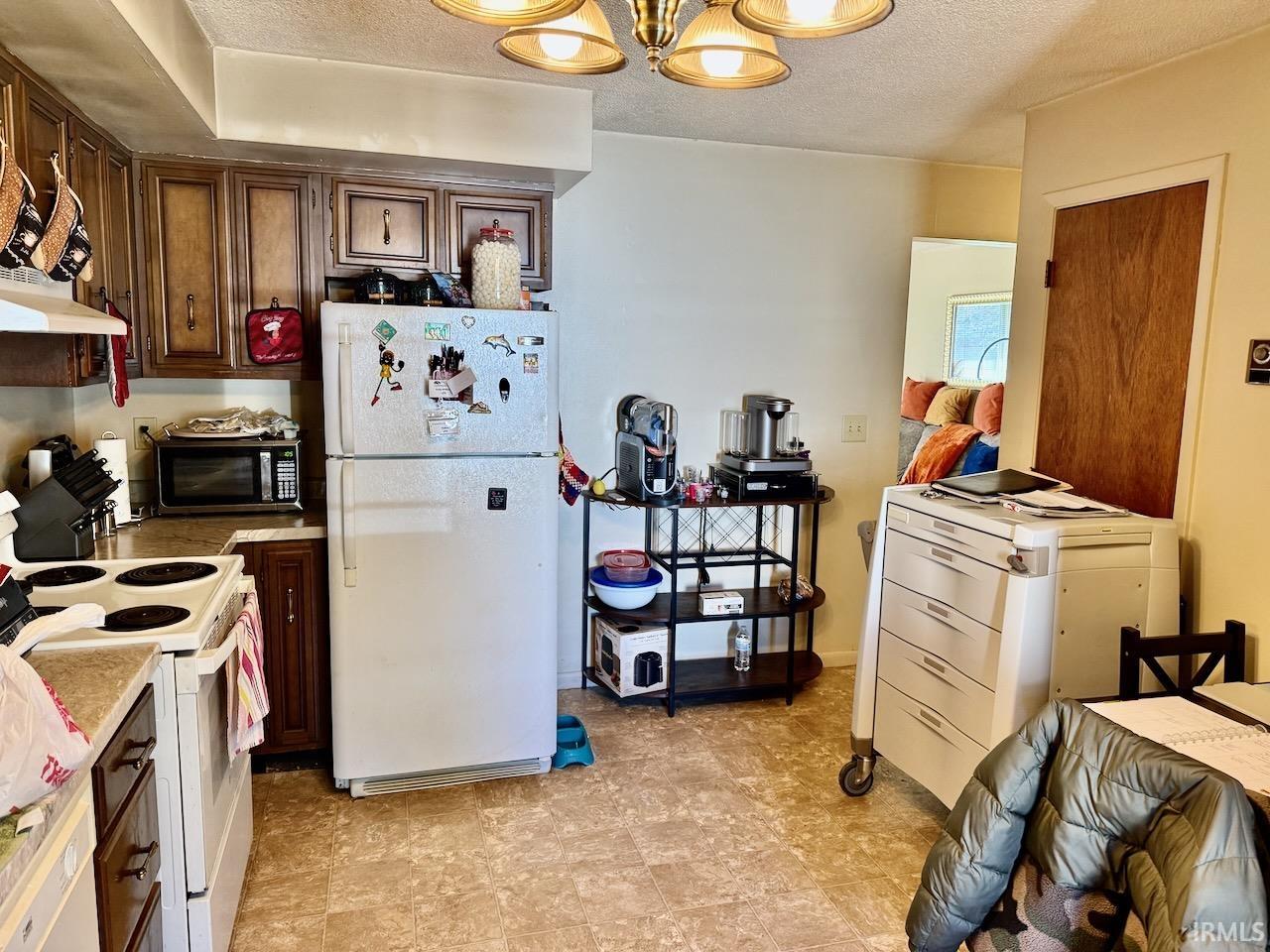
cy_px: 476
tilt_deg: -6.1
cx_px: 635
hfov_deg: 71.6
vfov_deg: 56.8
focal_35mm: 24
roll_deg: -1.7
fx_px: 881
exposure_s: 1/60
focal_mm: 6.76
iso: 160
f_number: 1.78
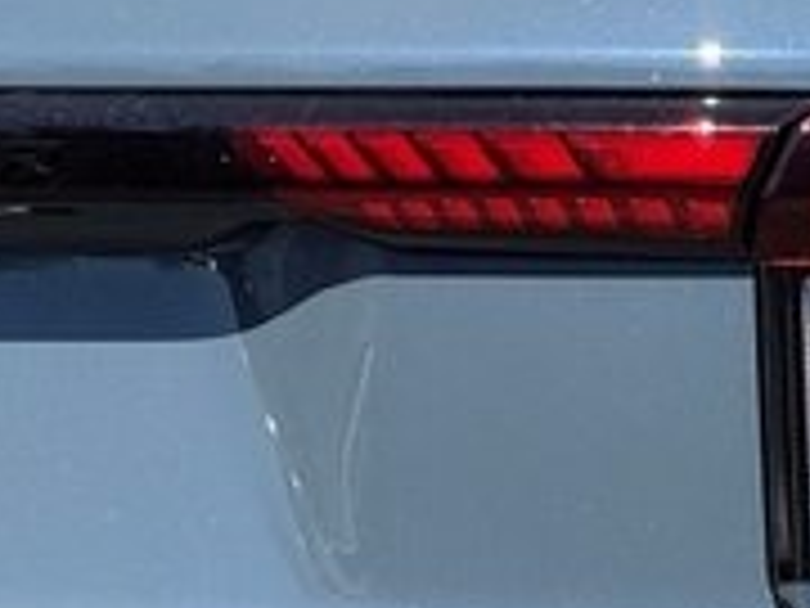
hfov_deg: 4.6
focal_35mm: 427
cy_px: 919
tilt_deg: -3.6
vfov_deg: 3.5
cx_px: 180
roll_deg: +1.6
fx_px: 9992
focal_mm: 15.66
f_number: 2.8
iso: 50
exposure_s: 1/1451
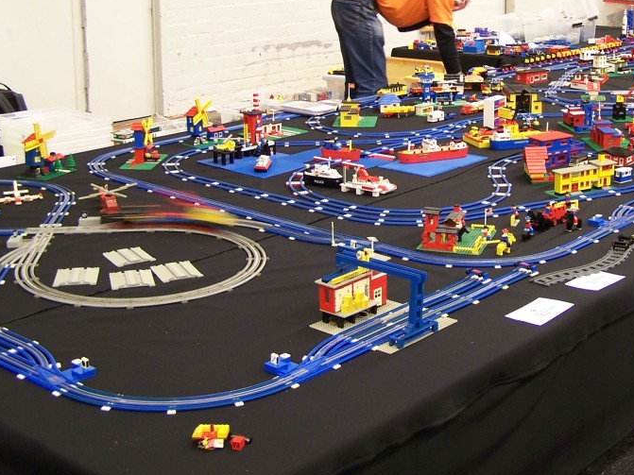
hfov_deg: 32.7
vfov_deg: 25.0
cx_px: 465
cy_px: 130
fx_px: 1062
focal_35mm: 58
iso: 80
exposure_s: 1/2
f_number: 2.8
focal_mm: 6.3
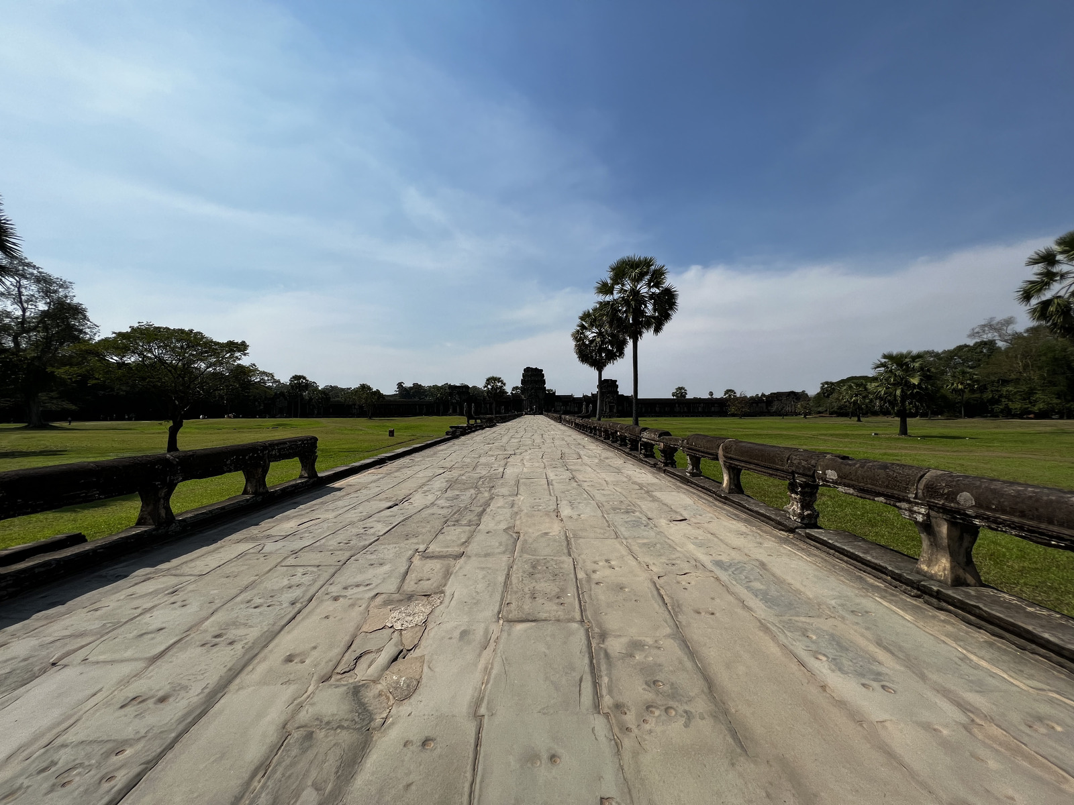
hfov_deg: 106.2
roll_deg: +0.2
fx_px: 403
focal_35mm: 13
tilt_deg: +1.3
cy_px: 402
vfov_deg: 89.9
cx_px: 537
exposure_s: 1/3311
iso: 32
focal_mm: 1.57
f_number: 1.8
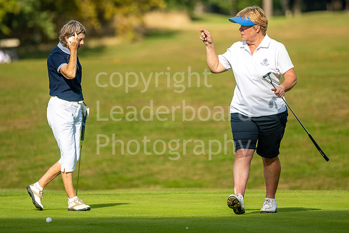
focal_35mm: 450
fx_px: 4363
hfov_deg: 4.6
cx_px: 174
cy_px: 116
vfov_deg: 3.1
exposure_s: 1/800
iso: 100
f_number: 4
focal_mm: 300
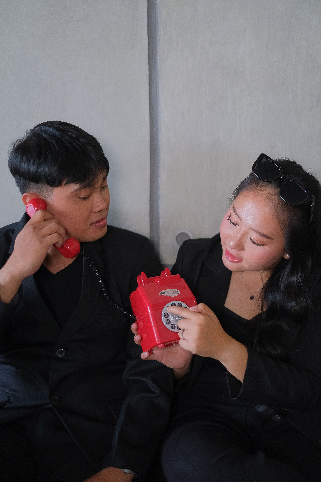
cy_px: 241
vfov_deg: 37.5
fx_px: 709
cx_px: 160
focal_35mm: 53
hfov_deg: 25.5
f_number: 1.4
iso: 1600
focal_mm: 35
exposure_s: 1/500
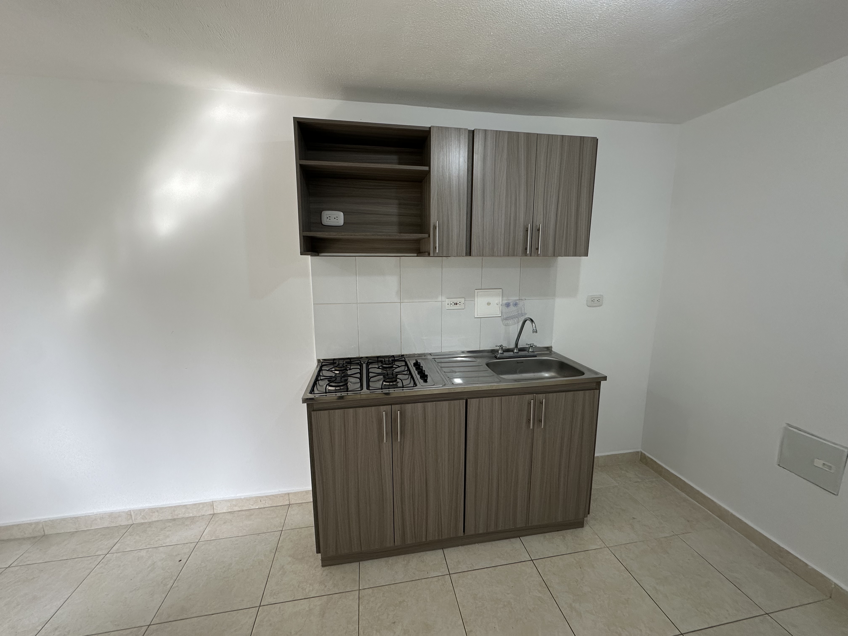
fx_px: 343
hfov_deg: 102.1
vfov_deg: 85.7
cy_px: 318
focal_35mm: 14
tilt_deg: -8.5
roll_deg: -0.5
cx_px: 424
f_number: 2.2
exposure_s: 1/99
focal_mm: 2.22
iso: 125
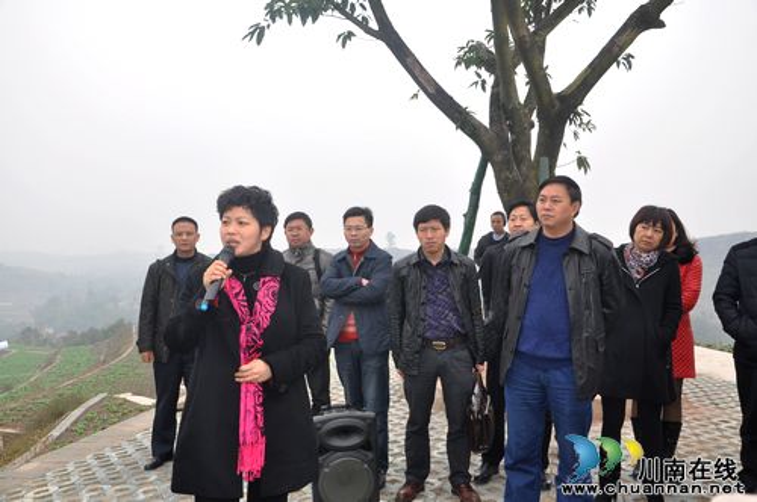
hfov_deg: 57.3
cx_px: 378
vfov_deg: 39.9
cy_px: 251
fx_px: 693
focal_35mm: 33
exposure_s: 1/200
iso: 200
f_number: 6.3
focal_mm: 22
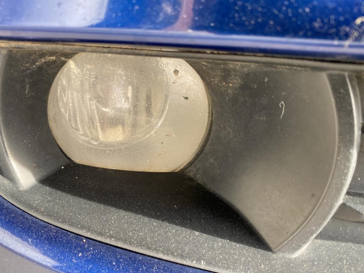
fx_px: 305
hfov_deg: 61.6
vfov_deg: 48.2
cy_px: 146
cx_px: 175
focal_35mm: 29
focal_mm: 4.25
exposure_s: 1/121
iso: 80
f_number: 1.8
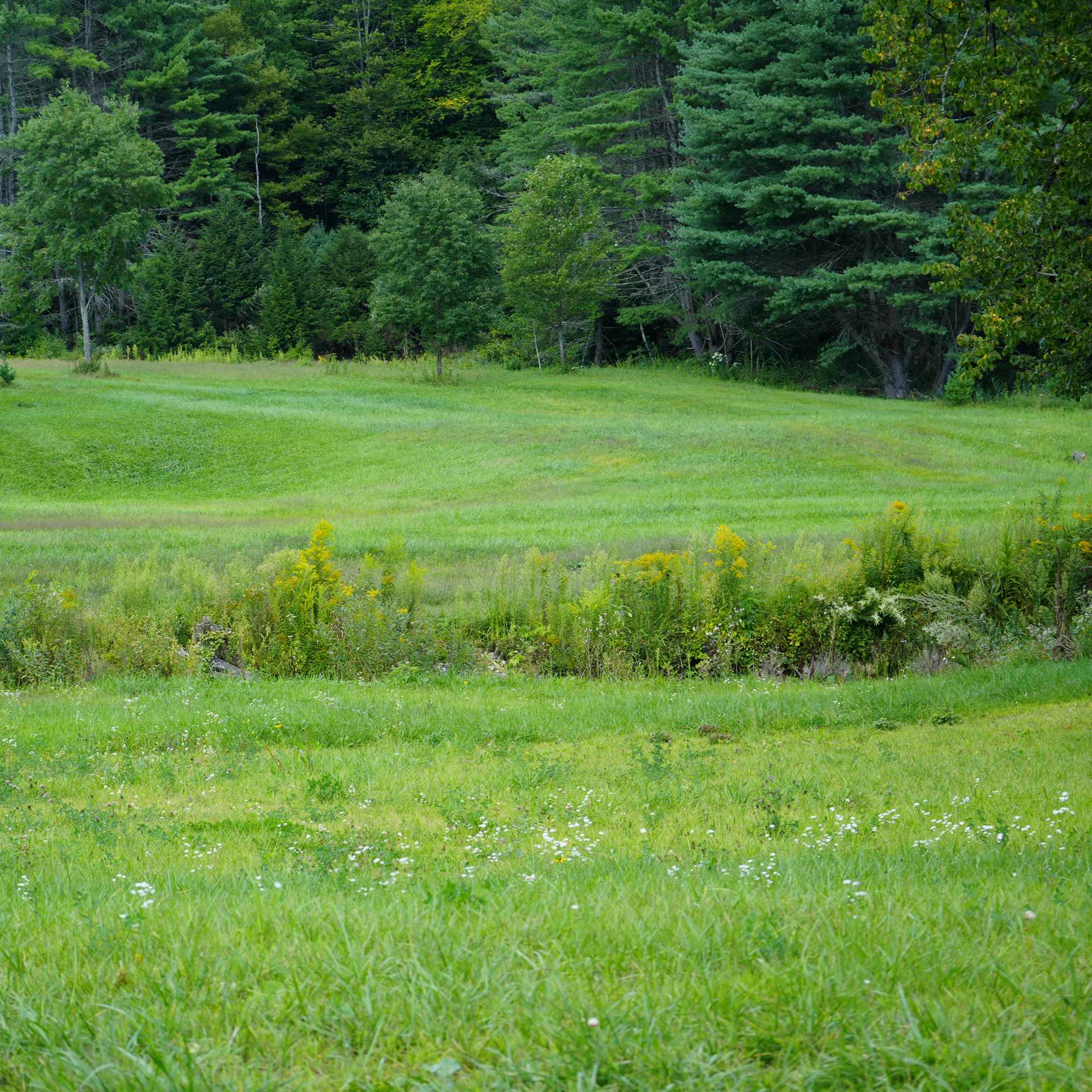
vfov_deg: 19.3
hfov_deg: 19.2
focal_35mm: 90
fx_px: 3212
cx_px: 327
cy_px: 542
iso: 100
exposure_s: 1/80
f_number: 5.6
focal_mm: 70
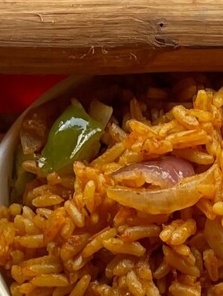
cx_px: 218
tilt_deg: -80.1
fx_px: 1485
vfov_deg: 10.1
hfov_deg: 8.5
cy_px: 680
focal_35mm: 173
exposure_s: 1/121
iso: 80
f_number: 1.6
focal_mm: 4.2
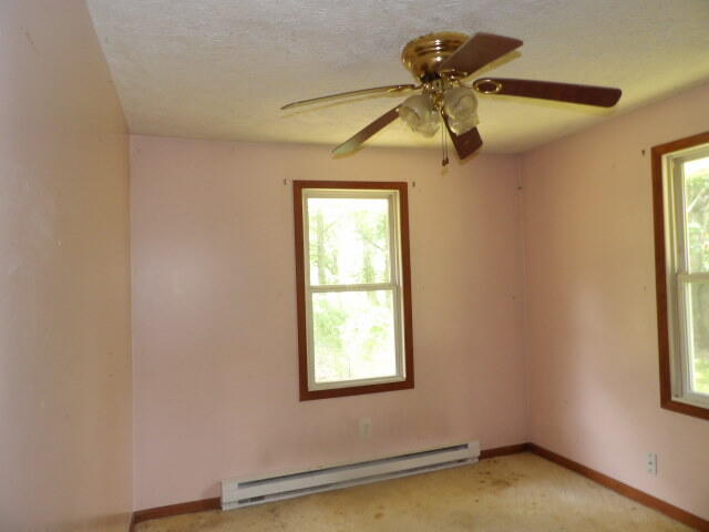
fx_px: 492
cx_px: 354
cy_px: 266
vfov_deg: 56.8
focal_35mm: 24
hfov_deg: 71.6
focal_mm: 4.3
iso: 200
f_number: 3.2
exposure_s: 1/33
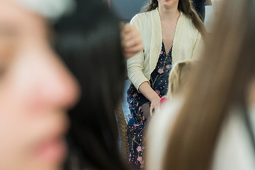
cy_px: 66
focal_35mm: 112
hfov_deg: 18.2
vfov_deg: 12.2
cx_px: 155
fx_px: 794
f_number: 4.5
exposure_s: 1/200
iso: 800
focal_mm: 81
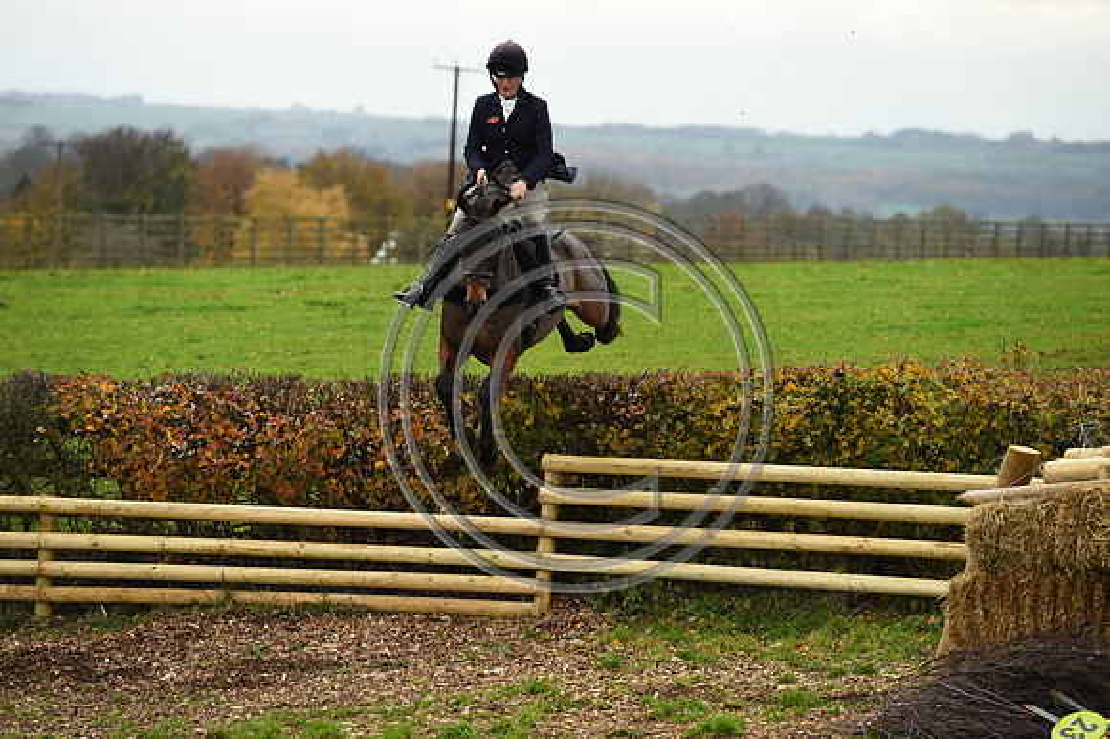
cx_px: 555
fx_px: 6009
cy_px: 370
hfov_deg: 10.6
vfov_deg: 7.0
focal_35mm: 195
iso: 800
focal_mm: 195
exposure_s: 1/1000
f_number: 5
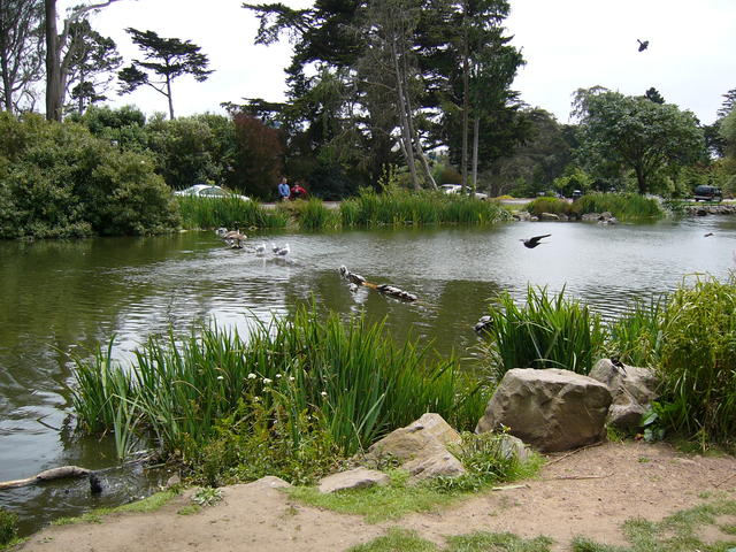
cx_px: 368
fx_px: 744
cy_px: 276
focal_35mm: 35
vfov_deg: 40.7
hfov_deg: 52.6
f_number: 2.8
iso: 50
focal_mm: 5.8
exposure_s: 1/640
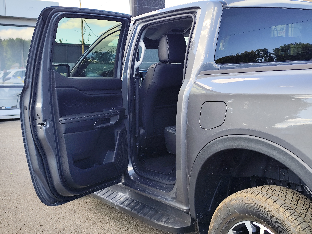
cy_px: 117
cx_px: 156
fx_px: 415
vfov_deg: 31.5
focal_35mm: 46
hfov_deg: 41.2
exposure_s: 1/224
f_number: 1.65
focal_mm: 6.19
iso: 50
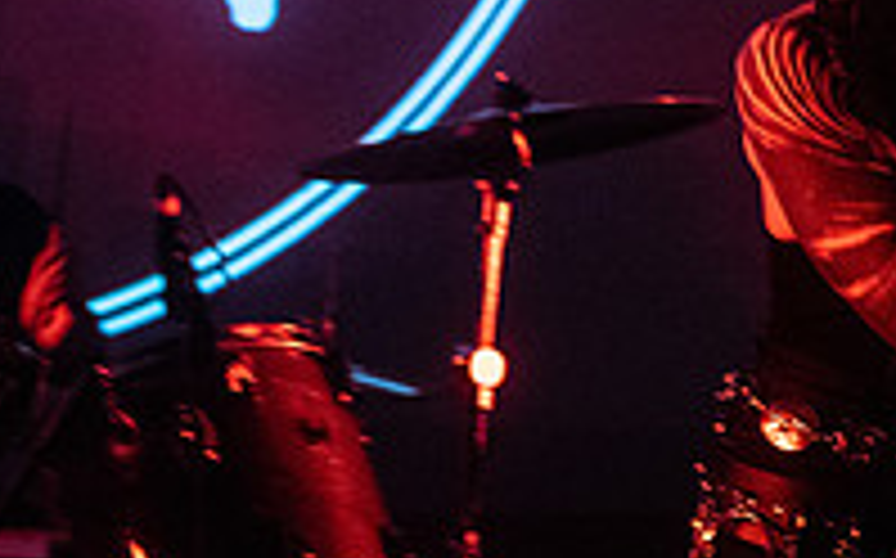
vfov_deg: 12.5
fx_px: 2537
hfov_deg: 19.4
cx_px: 910
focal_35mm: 104
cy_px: 119
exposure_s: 1/100
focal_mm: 35
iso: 2500
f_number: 3.2
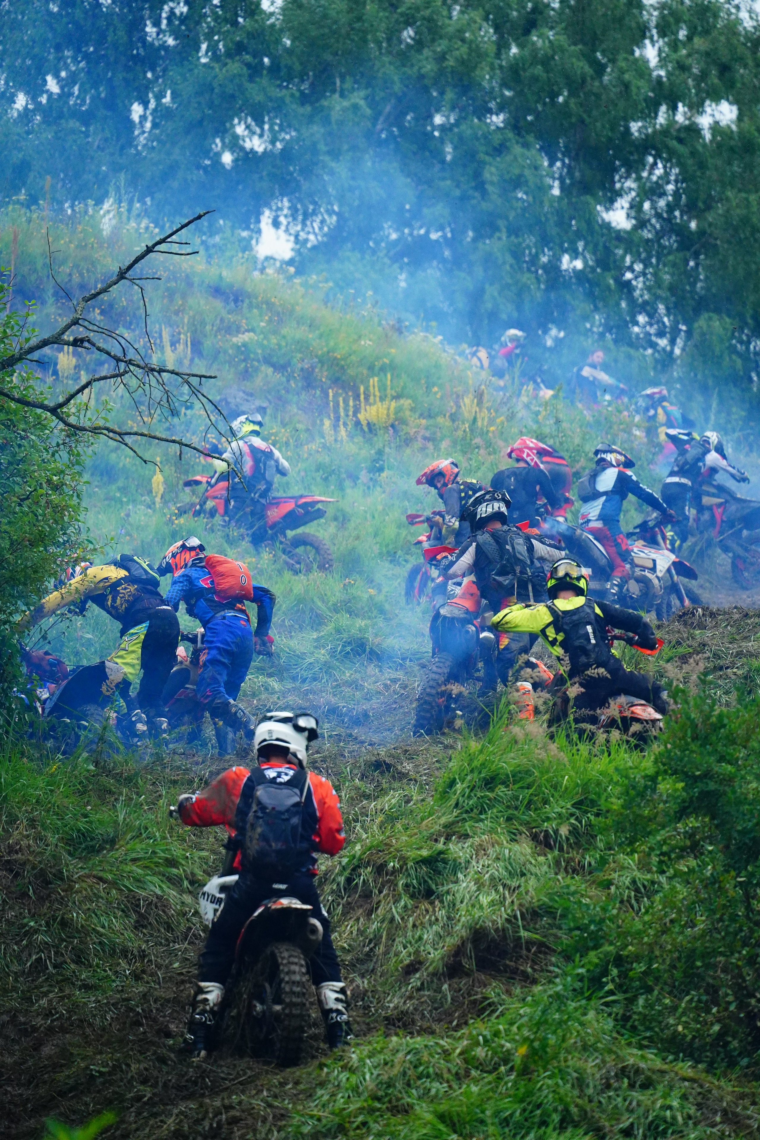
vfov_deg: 11.4
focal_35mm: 180
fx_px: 5700
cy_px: 570
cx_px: 380
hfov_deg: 7.6
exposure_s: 1/8000
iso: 5000
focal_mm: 180
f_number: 3.5
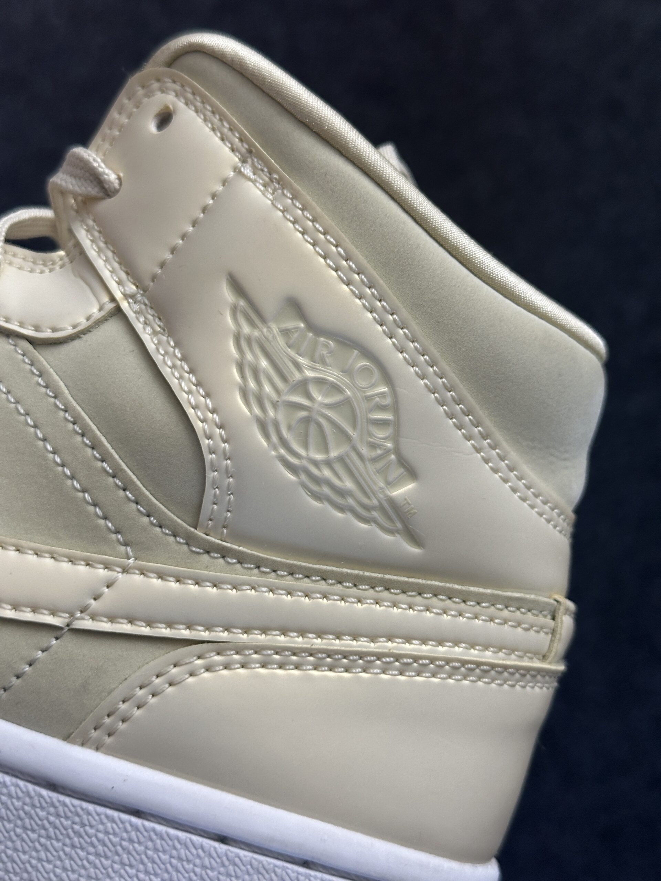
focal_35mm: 48
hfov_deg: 30.3
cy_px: 440
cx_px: 330
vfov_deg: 39.7
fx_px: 1222
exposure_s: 1/50
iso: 125
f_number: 1.78
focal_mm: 6.86
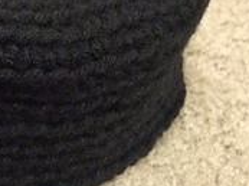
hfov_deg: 21.8
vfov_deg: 17.5
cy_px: 80
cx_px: -42
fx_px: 603
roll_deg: -2.8
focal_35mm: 84
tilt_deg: -34.0
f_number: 2.2
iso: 400
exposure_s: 1/15
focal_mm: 4.15
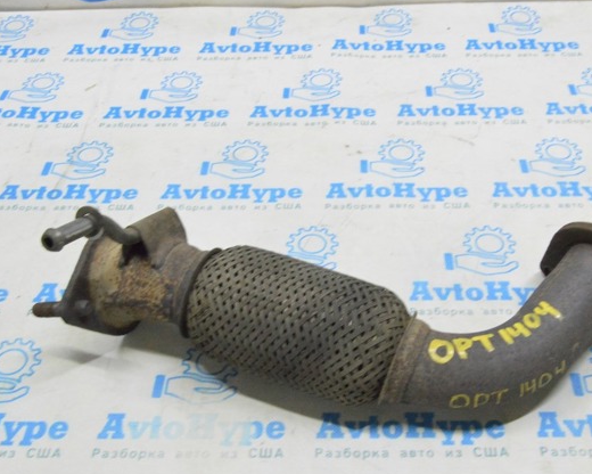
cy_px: 239
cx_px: 342
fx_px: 788
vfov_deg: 33.4
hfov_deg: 41.0
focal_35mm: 45
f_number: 20
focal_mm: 26
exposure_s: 1/20
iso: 6400
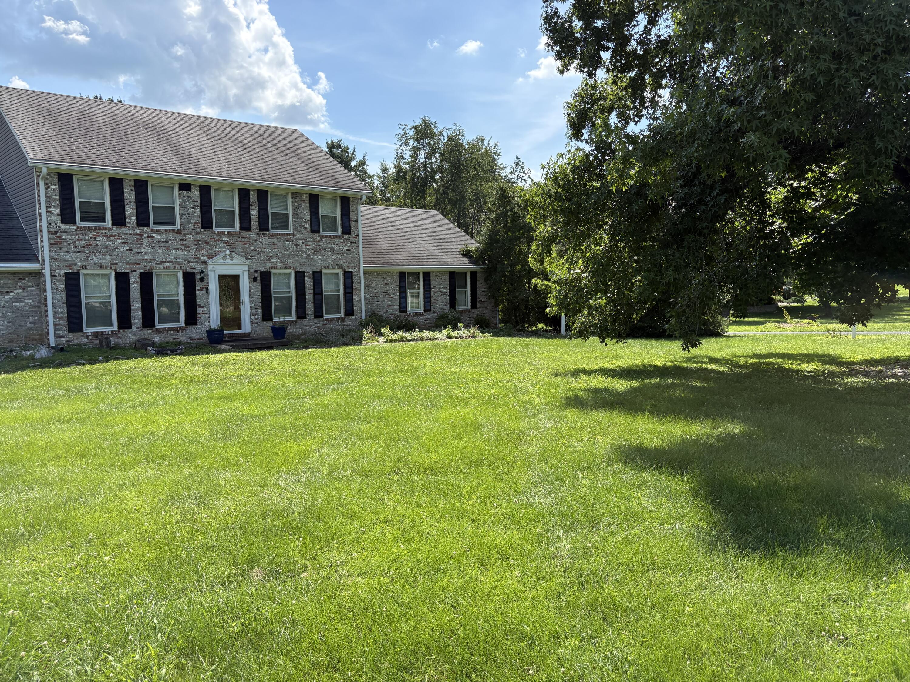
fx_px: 683
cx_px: 455
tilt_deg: -4.4
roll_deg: +1.6
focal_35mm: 26
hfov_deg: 67.3
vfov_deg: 53.1
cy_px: 341
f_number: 1.6
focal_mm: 5.96
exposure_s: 1/2451
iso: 64
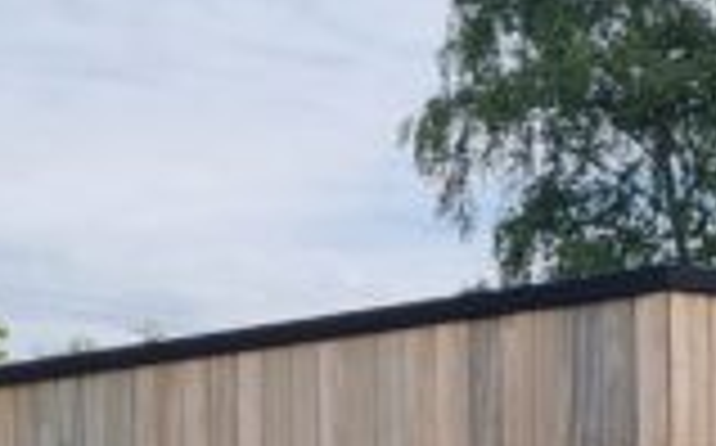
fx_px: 3470
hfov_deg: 11.5
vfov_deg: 7.2
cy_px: 748
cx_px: 914
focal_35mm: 178
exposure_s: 1/2336
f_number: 1.8
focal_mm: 5.4
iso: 50
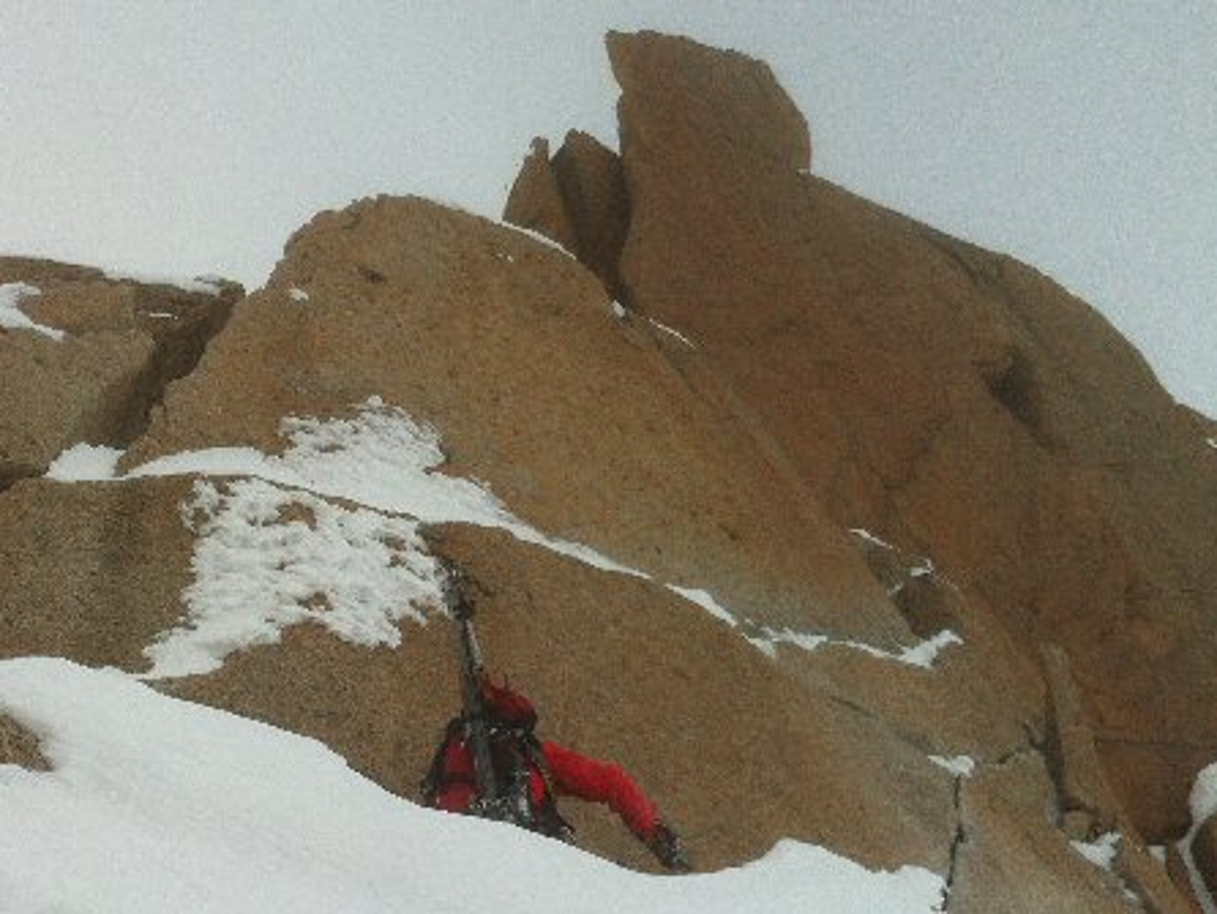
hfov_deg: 35.7
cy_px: 517
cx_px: 387
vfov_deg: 27.5
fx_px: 1864
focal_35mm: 53
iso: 80
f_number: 2.8
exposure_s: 1/794
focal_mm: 3.85
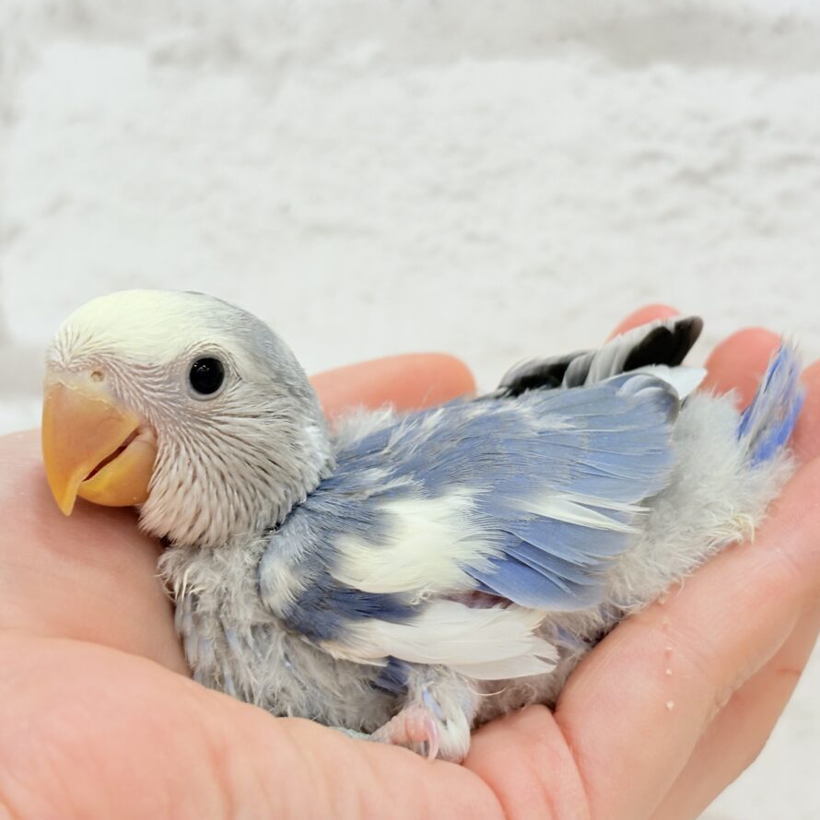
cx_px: 435
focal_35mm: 62
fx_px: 1662
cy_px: 407
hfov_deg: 27.7
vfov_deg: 27.7
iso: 40
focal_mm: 5.96
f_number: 1.6
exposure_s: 1/50
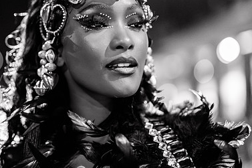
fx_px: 539
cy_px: 53
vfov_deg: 17.6
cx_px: 81
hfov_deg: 26.2
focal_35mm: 77
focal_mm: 50
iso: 2000
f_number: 1.2
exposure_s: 1/320
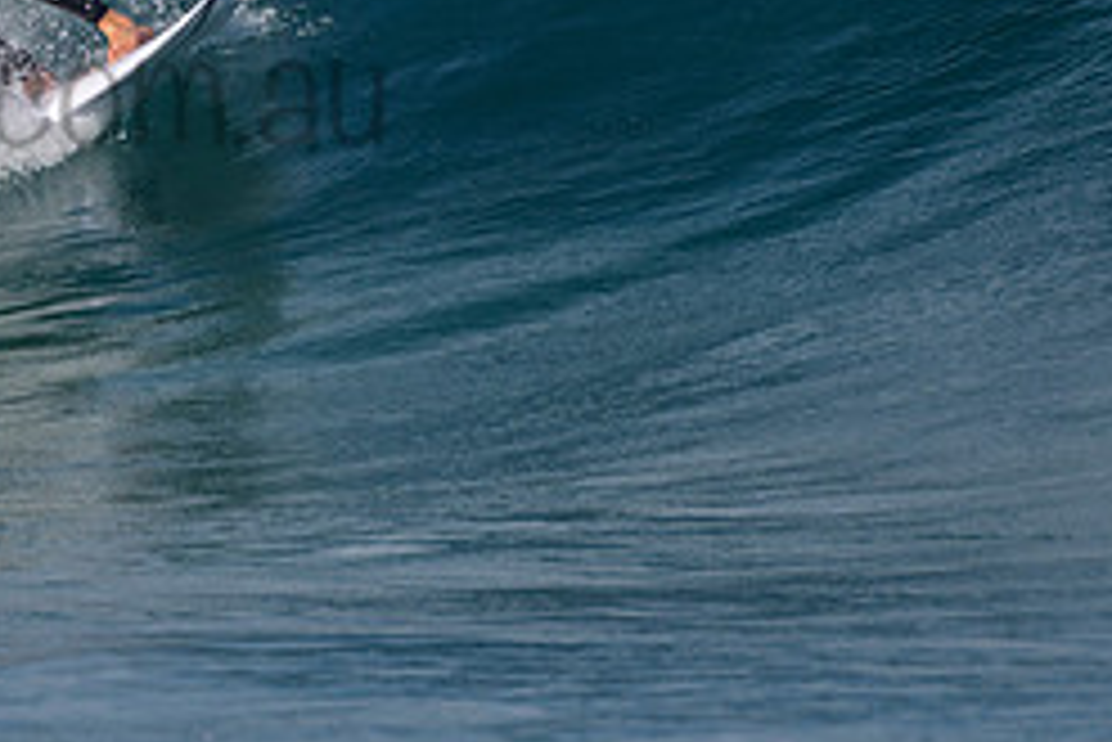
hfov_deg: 1.4
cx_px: -90
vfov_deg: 1.0
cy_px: 43
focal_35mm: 1437
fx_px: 44412
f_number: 5.6
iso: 110
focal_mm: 500
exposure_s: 1/2000
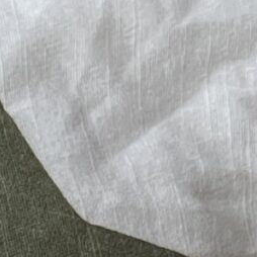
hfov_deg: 6.8
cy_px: 760
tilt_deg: -5.9
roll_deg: -2.0
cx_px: -520
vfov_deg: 6.8
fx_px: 1949
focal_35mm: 232
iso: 50
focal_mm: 5.7
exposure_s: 1/569
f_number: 1.5
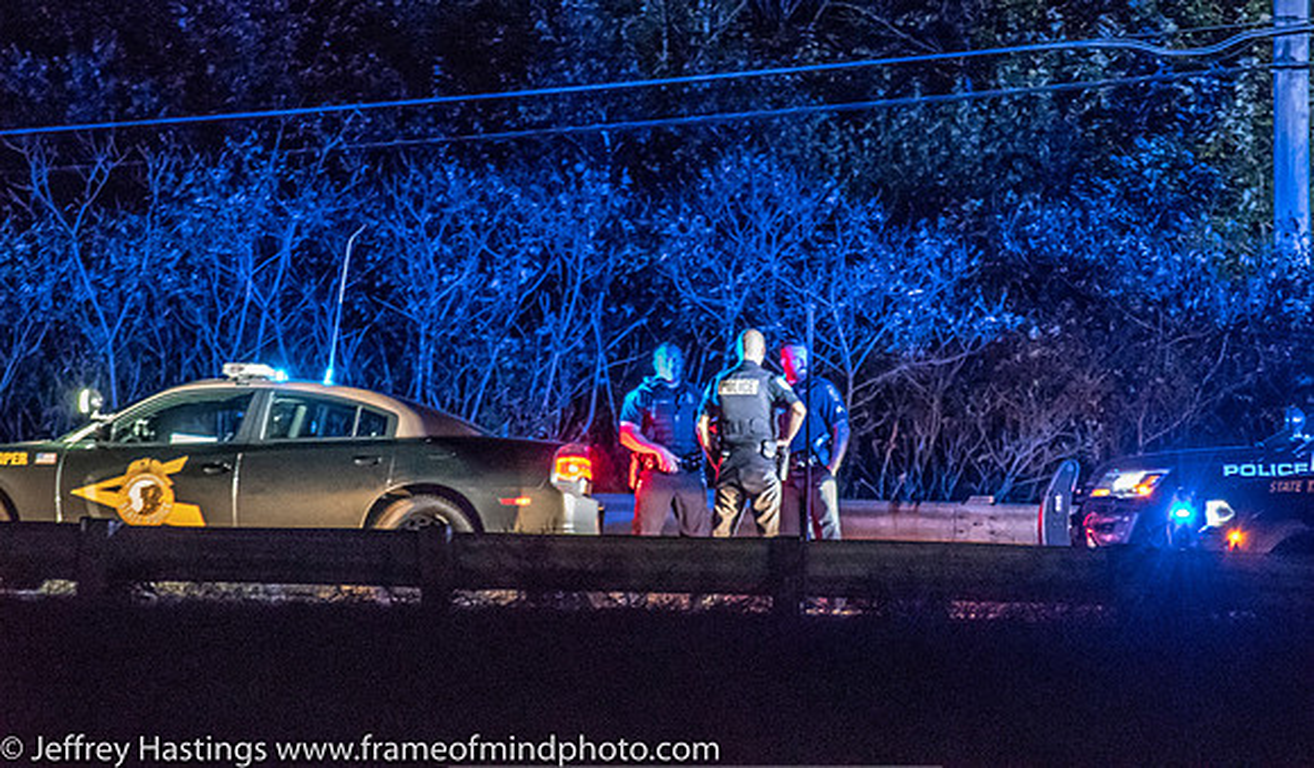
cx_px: 657
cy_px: 332
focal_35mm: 257
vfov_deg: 4.9
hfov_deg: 8.3
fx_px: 9046
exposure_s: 1/20
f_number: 5.3
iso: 16000
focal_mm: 165
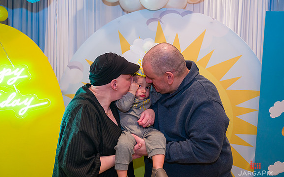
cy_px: 91
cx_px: 142
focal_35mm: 37
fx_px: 286
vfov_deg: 34.4
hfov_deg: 52.8
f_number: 3.2
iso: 1600
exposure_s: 1/200
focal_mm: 36
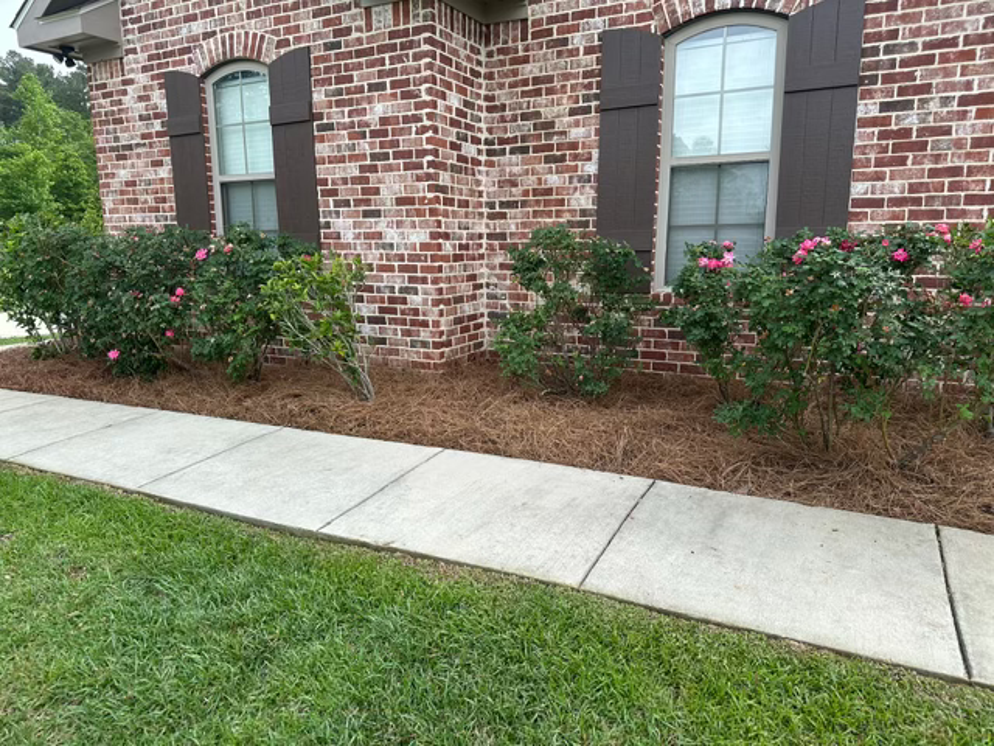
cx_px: 497
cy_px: 373
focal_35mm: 24
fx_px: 689
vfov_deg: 56.8
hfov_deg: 71.6
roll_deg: +0.2
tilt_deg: -10.5
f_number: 1.78
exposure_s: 1/1812
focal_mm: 6.86
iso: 80
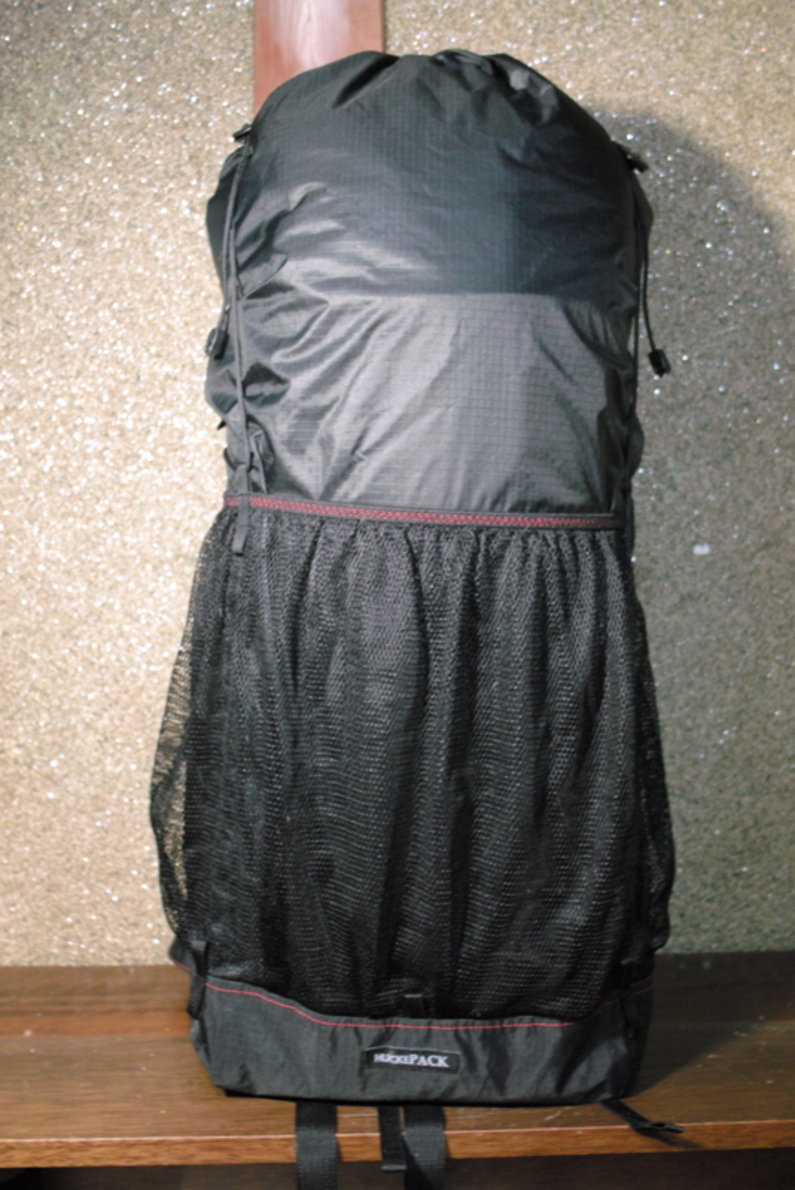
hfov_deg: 46.4
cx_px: 398
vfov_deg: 65.5
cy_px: 595
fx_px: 927
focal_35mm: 28
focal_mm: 16.6
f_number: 4
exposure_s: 1/1.25
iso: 200
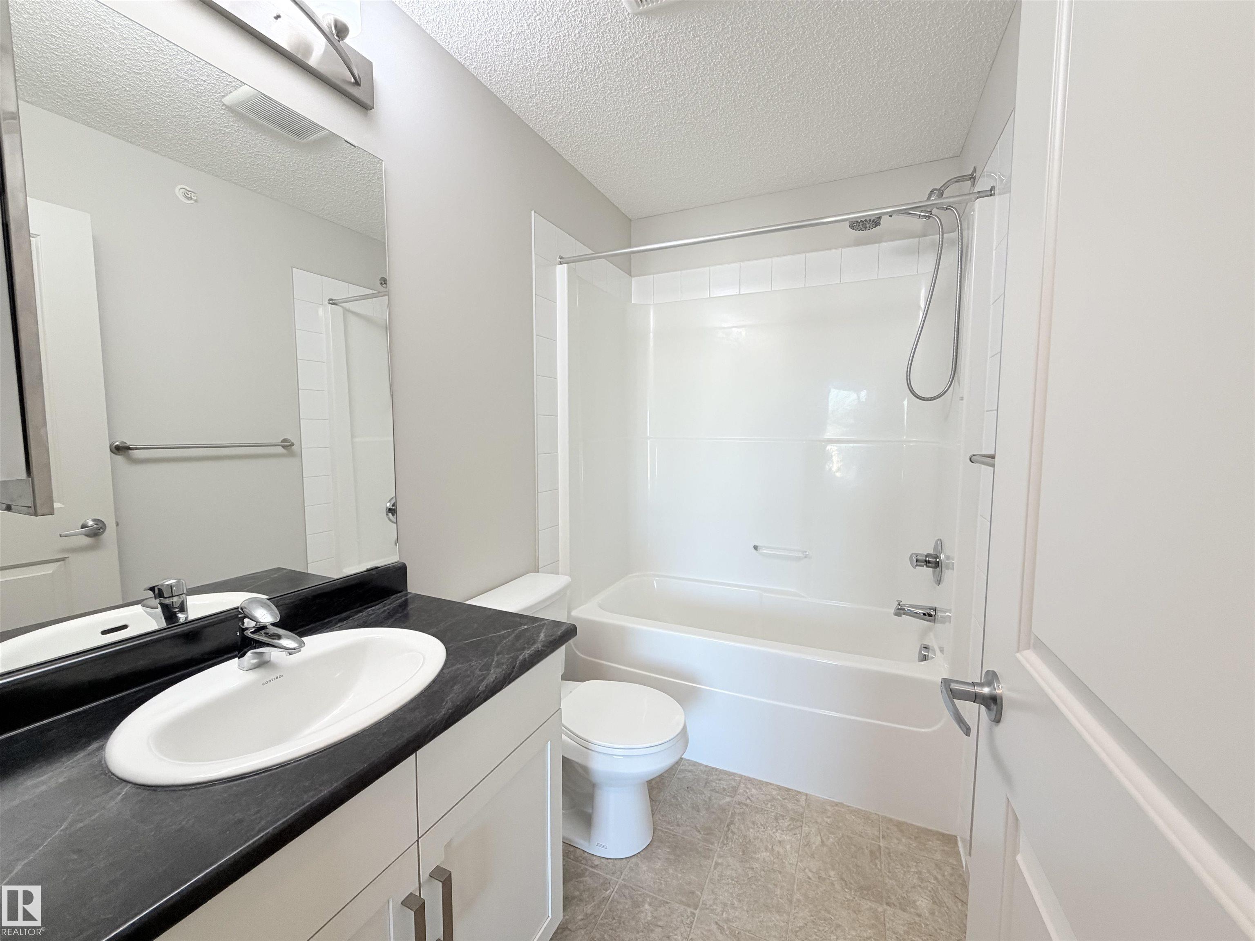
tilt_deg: -4.9
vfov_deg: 85.7
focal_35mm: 14
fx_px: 508
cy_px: 470
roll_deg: +0.3
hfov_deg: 102.1
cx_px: 628
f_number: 2.2
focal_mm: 2.22
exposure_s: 1/120
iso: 250
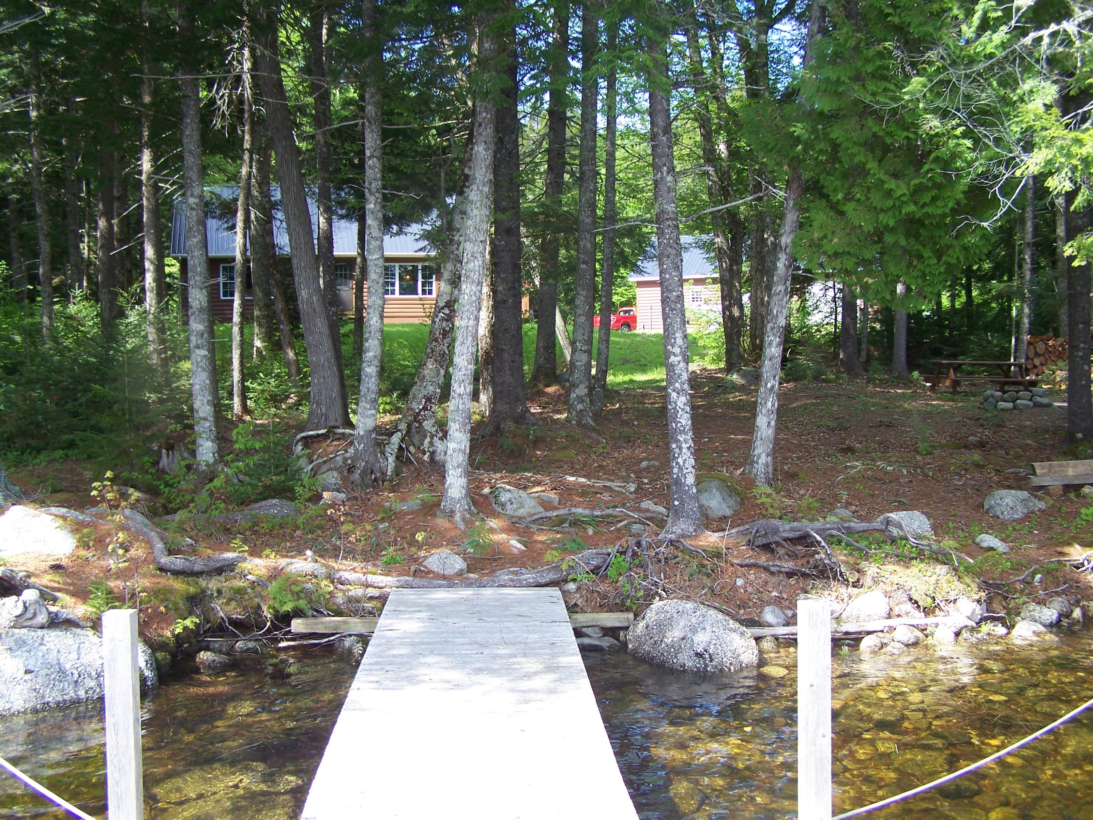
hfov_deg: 49.0
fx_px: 1200
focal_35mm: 38
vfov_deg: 37.7
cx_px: 546
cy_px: 410
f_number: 2.8
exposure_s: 1/160
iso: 64
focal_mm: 6.3
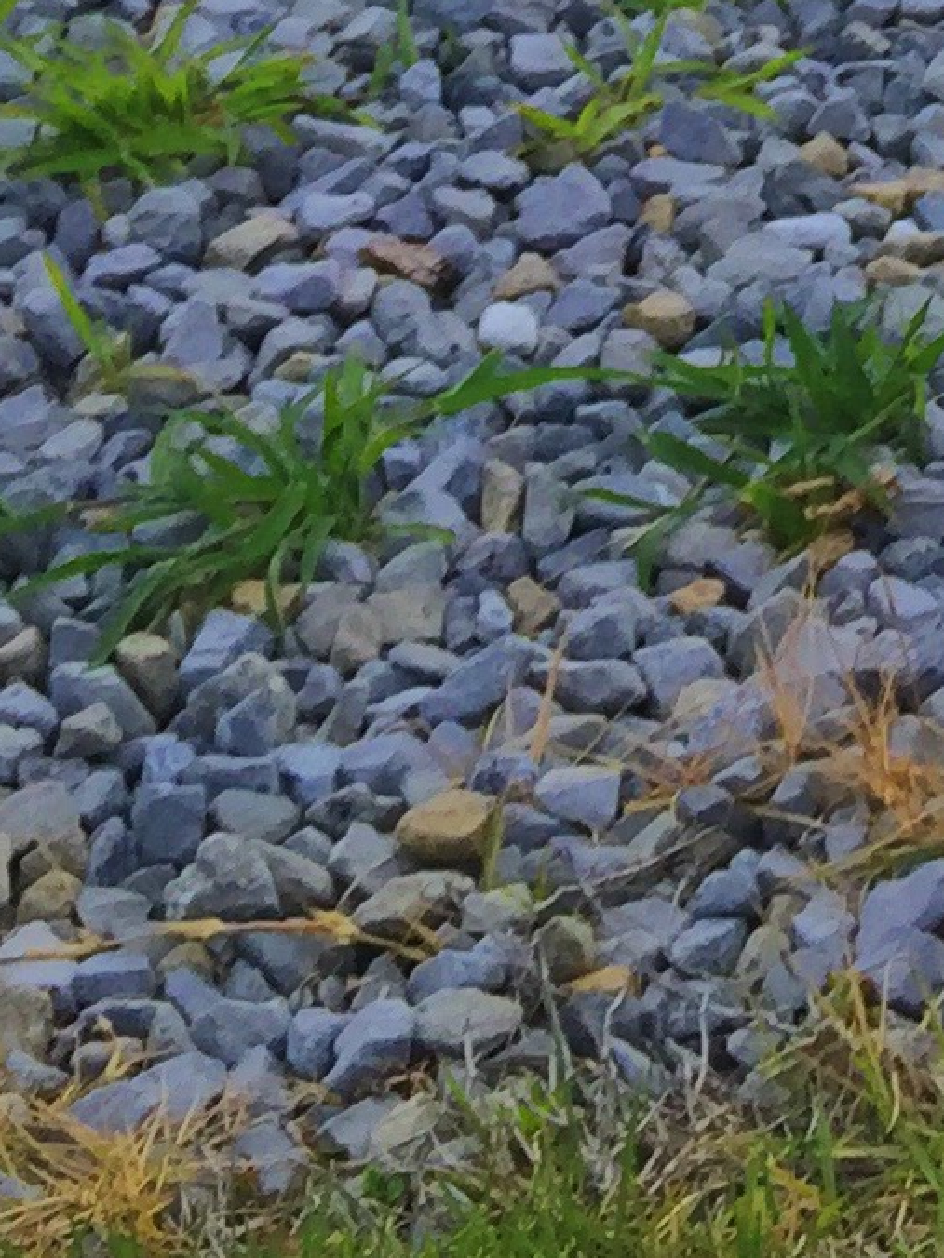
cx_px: 1463
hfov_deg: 10.2
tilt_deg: -5.7
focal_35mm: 140
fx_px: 5091
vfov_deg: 12.0
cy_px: -1507
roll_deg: -2.3
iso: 32
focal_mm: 4.15
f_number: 2.2
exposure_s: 1/482
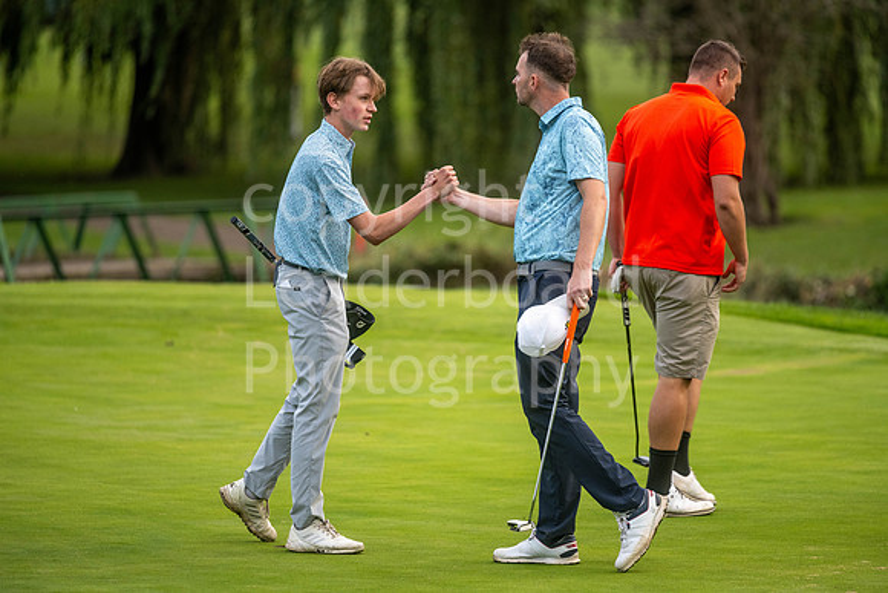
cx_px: 444
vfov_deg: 4.6
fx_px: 7401
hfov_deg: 6.9
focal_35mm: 300
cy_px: 296
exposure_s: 1/400
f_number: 4
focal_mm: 300
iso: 800
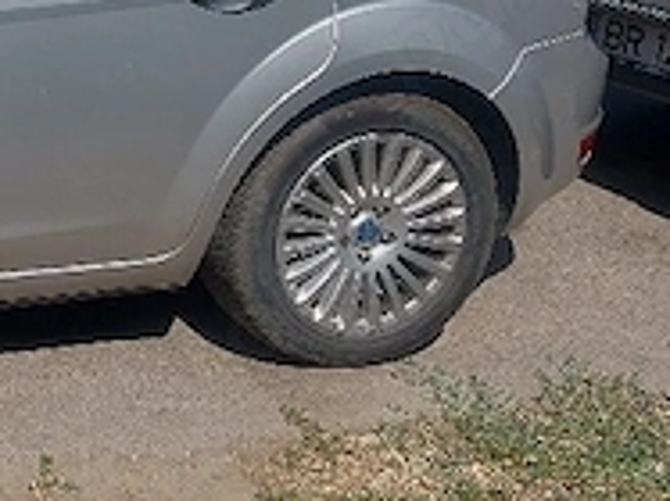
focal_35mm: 77
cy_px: -72
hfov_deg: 21.1
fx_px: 1489
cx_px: -362
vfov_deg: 18.3
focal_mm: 5.23
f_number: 1.8
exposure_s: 1/1429
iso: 32
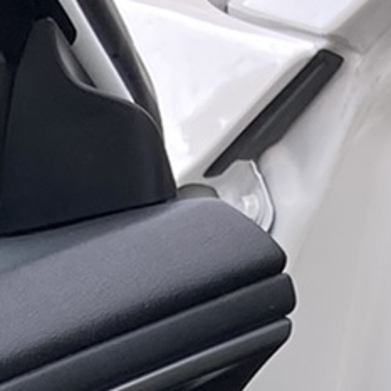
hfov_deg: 7.6
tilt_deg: -31.8
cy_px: 1227
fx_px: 2786
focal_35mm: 218
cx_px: -443
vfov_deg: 7.1
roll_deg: +7.0
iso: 25
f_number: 1.8
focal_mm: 3.99
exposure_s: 1/121
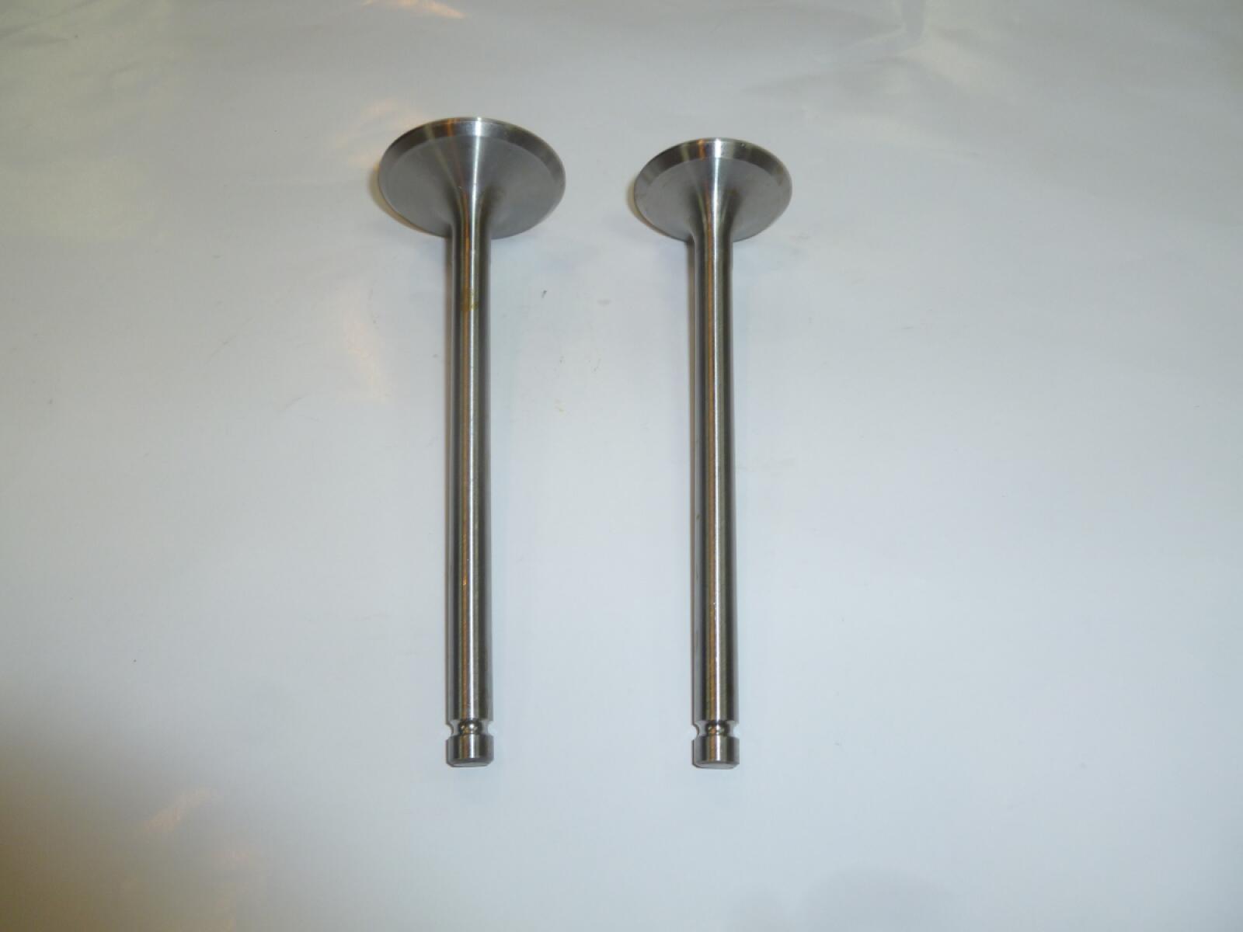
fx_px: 1005
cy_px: 466
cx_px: 622
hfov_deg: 63.4
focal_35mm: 28
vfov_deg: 49.7
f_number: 3.3
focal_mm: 5
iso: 100
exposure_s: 1/30
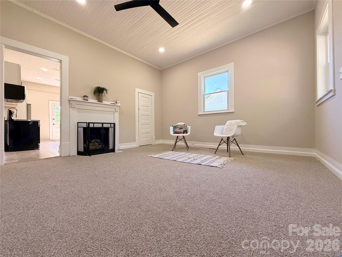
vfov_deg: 85.7
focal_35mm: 14
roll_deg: +1.2
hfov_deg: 102.1
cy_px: 128
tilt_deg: -0.6
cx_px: 171
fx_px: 138
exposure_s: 1/121
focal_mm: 2.22
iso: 320
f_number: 2.2
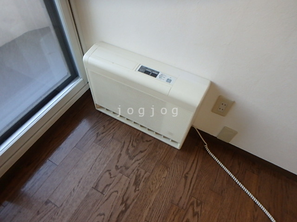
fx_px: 180
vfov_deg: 63.4
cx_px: 148
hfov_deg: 79.0
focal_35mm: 21
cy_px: 111
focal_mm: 3.7
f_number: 3.5
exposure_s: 1/50
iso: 320
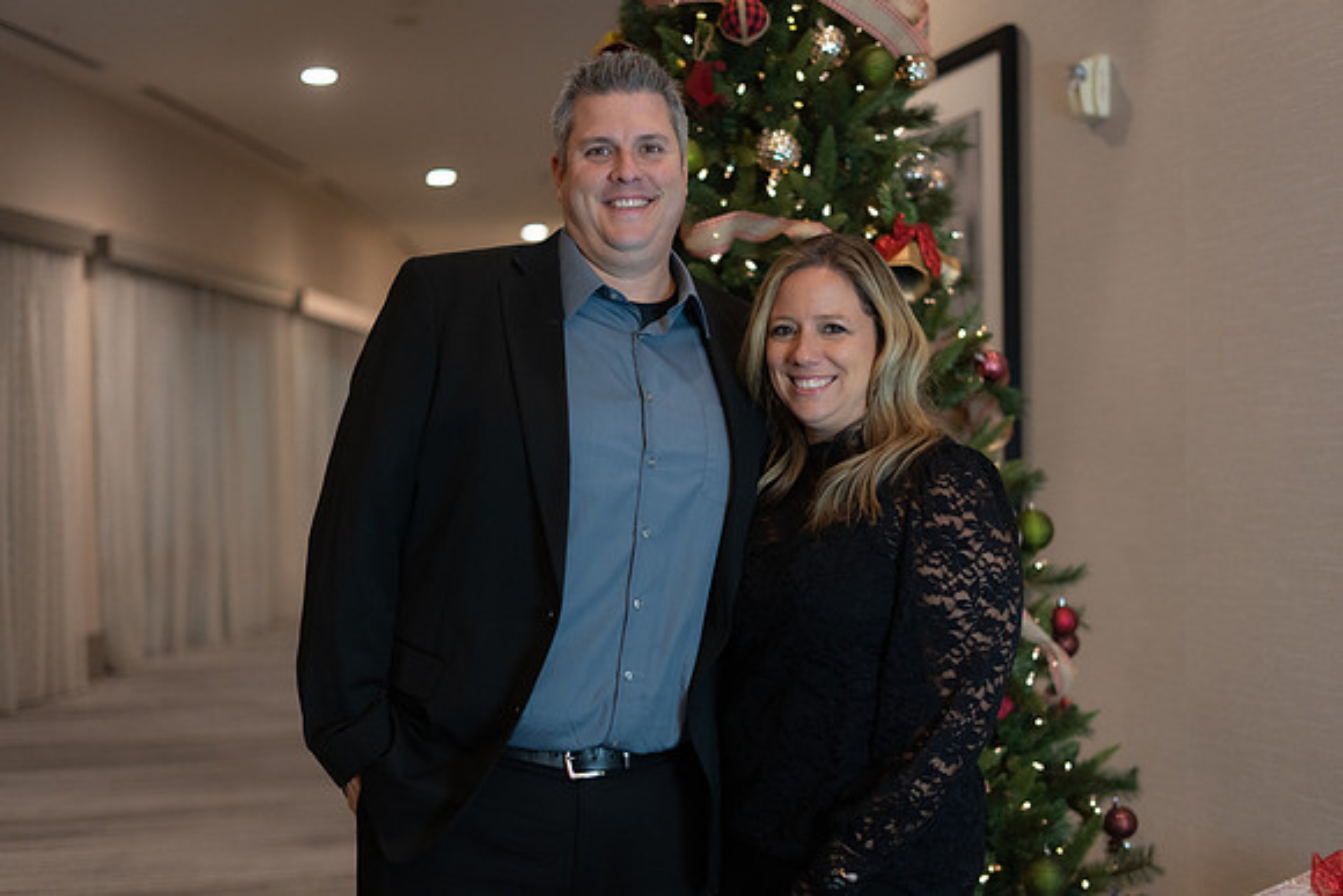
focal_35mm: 50
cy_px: 448
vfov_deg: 27.0
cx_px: 672
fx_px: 1866
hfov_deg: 39.6
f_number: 1.8
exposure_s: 1/320
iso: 1250
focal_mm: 50
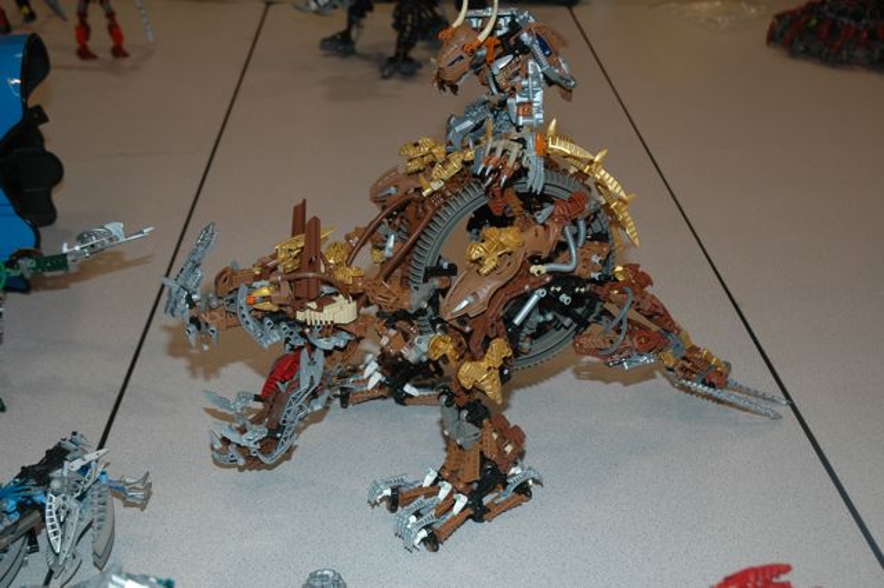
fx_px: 1252
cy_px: 294
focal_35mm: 51
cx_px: 442
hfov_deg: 38.9
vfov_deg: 26.5
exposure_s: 1/60
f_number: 4.2
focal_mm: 34
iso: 200
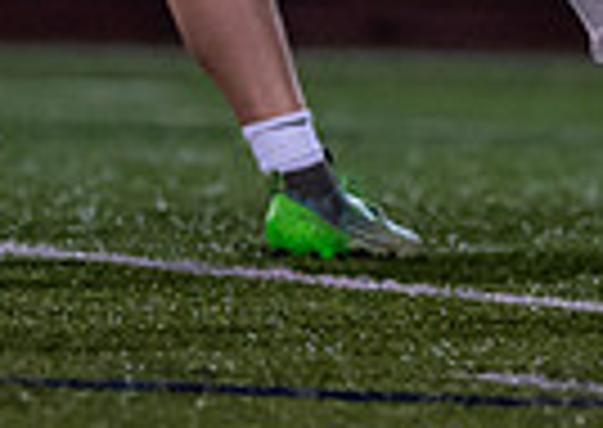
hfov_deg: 1.6
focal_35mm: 1269
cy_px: -567
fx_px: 21678
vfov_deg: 1.1
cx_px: 731
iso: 1600
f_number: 1.8
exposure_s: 1/1600
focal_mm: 135
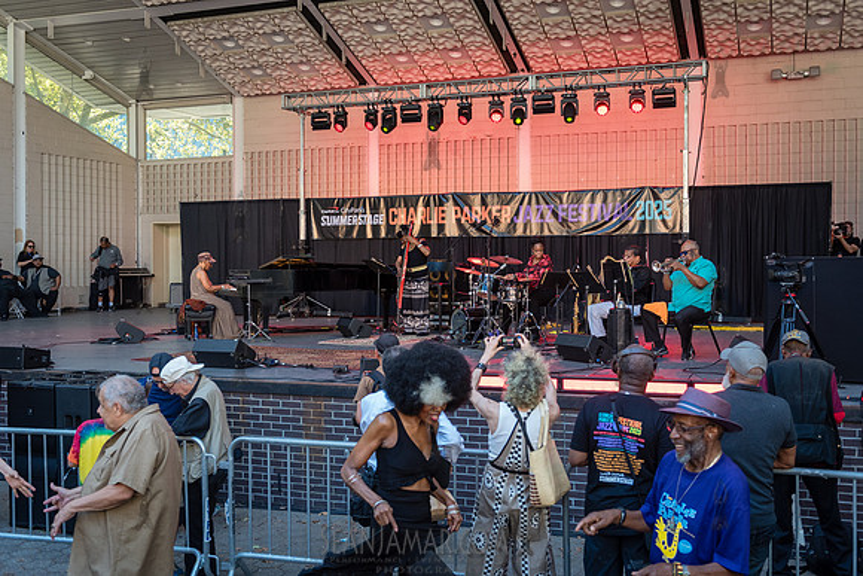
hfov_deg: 50.6
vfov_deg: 35.0
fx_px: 913
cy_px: 288
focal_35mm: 38
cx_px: 432
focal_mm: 38
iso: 1250
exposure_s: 1/400
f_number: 4
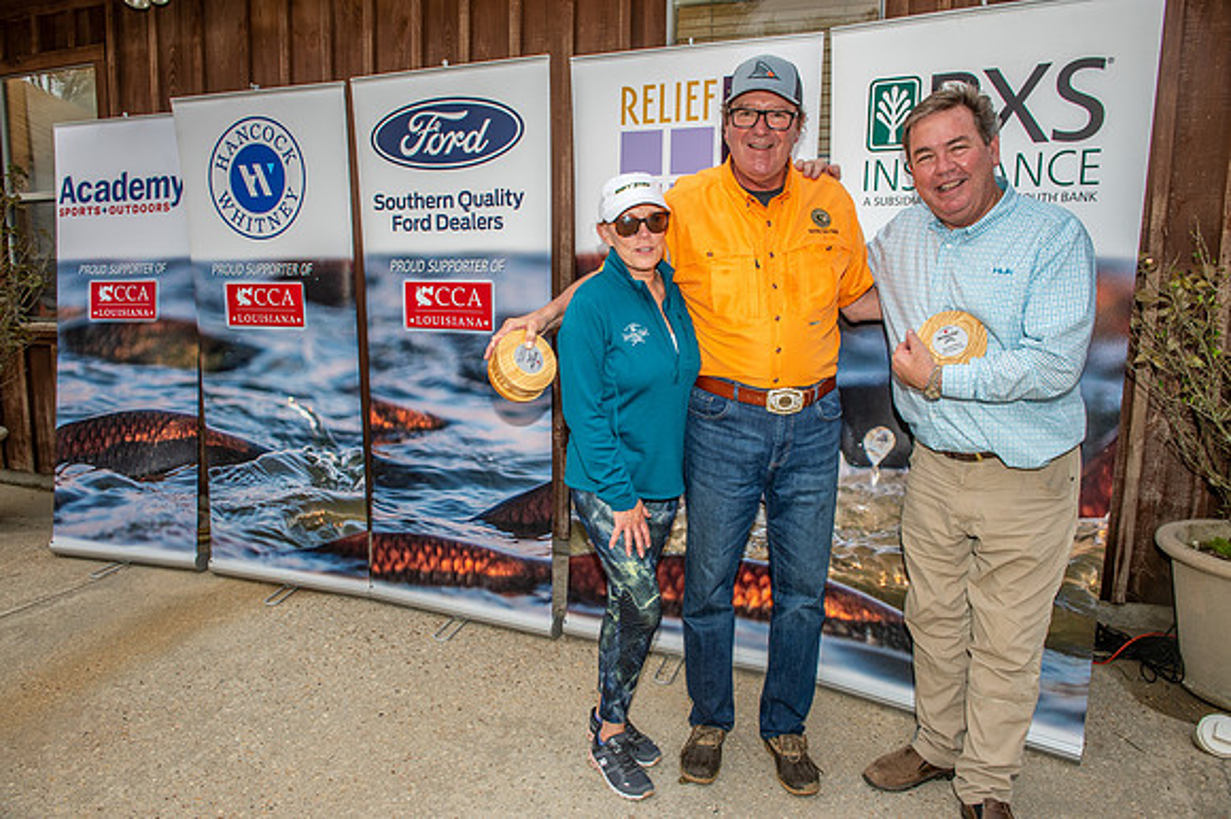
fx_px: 820
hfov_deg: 73.8
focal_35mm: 24
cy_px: 410
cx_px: 616
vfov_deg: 53.1
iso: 160
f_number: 6.3
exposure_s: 1/200
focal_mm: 24
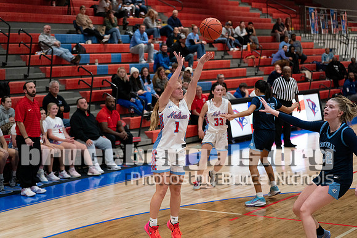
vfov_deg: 18.9
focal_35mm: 72
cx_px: 178
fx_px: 714
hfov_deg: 28.1
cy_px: 119
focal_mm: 72
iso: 4000
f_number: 2.8
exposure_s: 1/1000
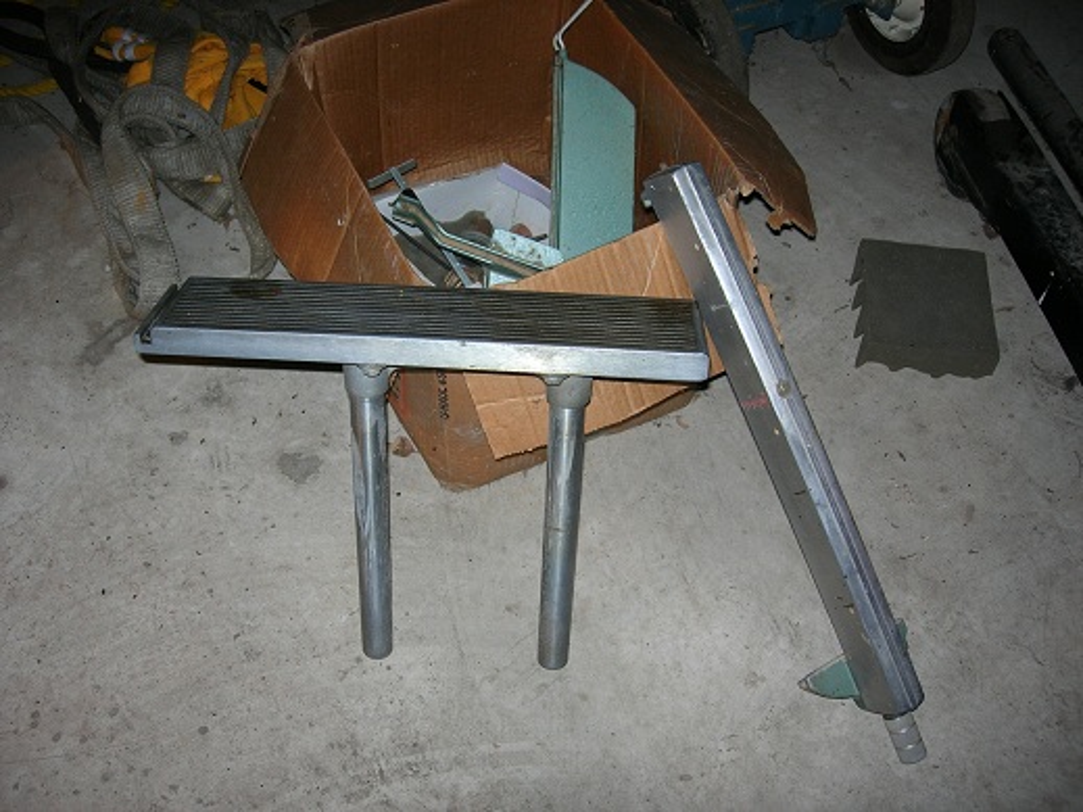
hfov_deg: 49.0
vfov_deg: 37.7
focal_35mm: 38
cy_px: 406
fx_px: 1189
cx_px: 542
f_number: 2.8
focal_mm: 7.8
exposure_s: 1/60.1
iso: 64
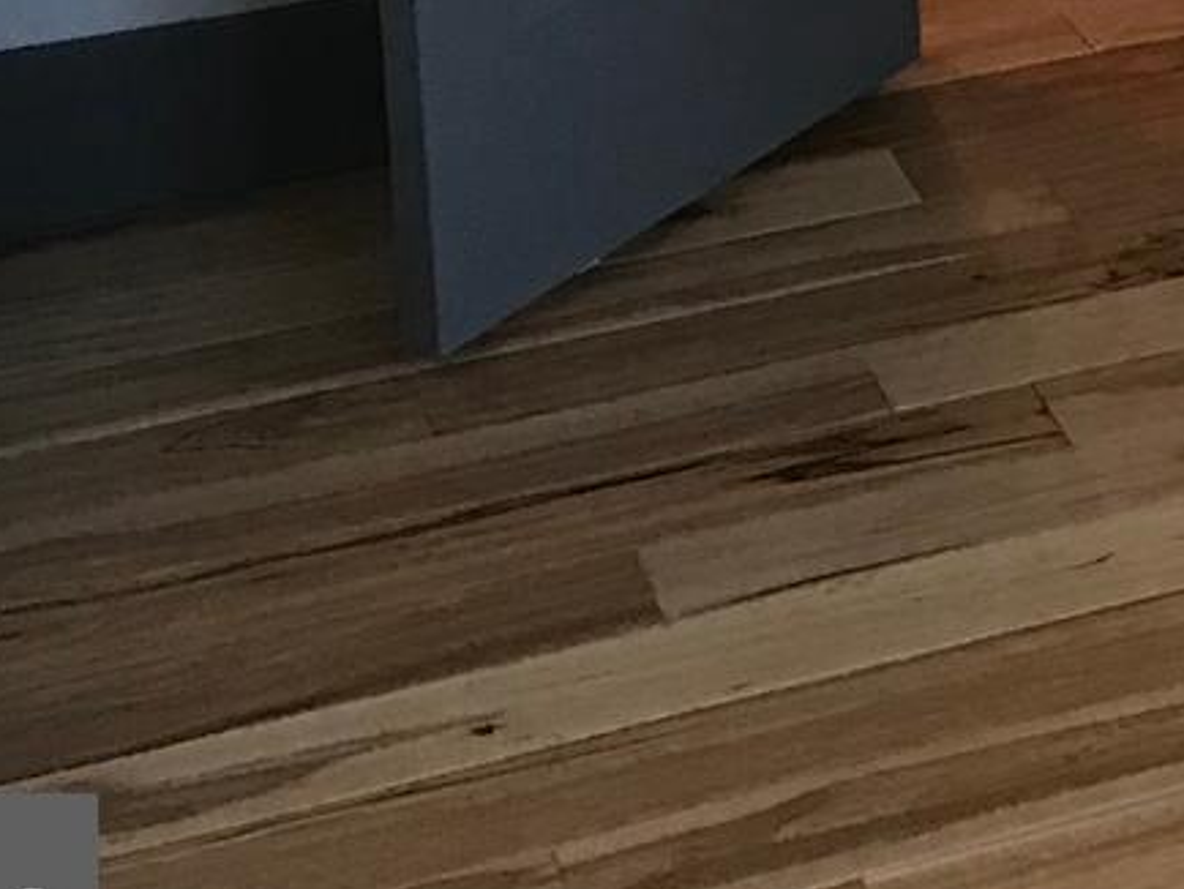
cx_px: 2210
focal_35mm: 132
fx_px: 4517
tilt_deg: -6.6
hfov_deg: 13.3
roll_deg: +1.0
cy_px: -1077
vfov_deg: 10.1
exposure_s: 1/30
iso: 25
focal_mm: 3.99
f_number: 1.8
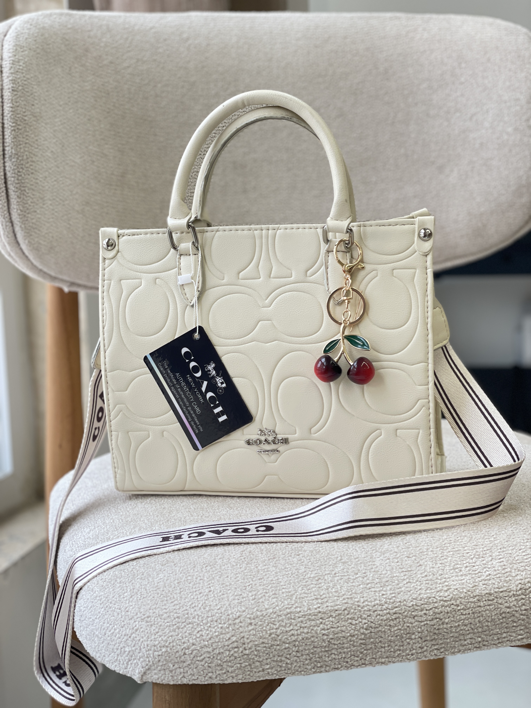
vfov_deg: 36.8
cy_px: 354
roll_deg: +2.3
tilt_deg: -7.7
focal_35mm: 52
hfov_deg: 28.0
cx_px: 266
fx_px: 1064
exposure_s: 1/100
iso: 64
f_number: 2
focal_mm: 6
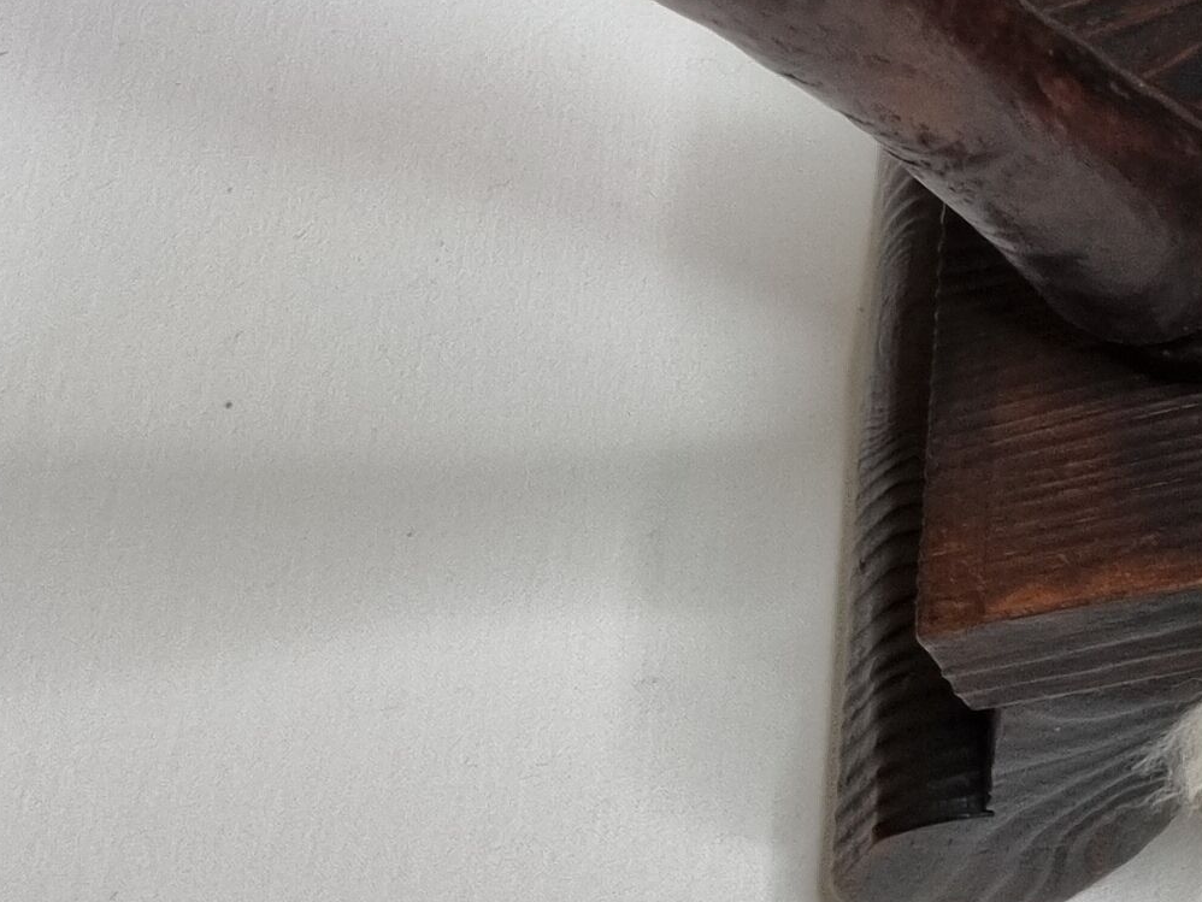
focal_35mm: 105
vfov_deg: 13.2
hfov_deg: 15.9
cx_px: 2181
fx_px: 3647
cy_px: -485
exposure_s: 1/100
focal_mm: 5.4
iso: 160
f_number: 1.8
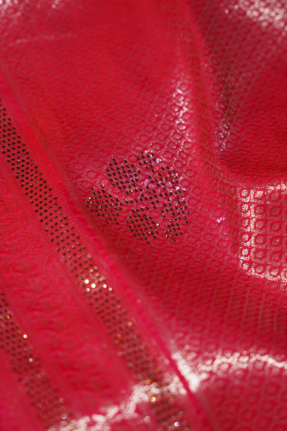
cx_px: 144
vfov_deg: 17.9
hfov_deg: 12.0
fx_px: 1363
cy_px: 197
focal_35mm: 114
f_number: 2.8
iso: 250
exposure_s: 1/200
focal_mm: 70
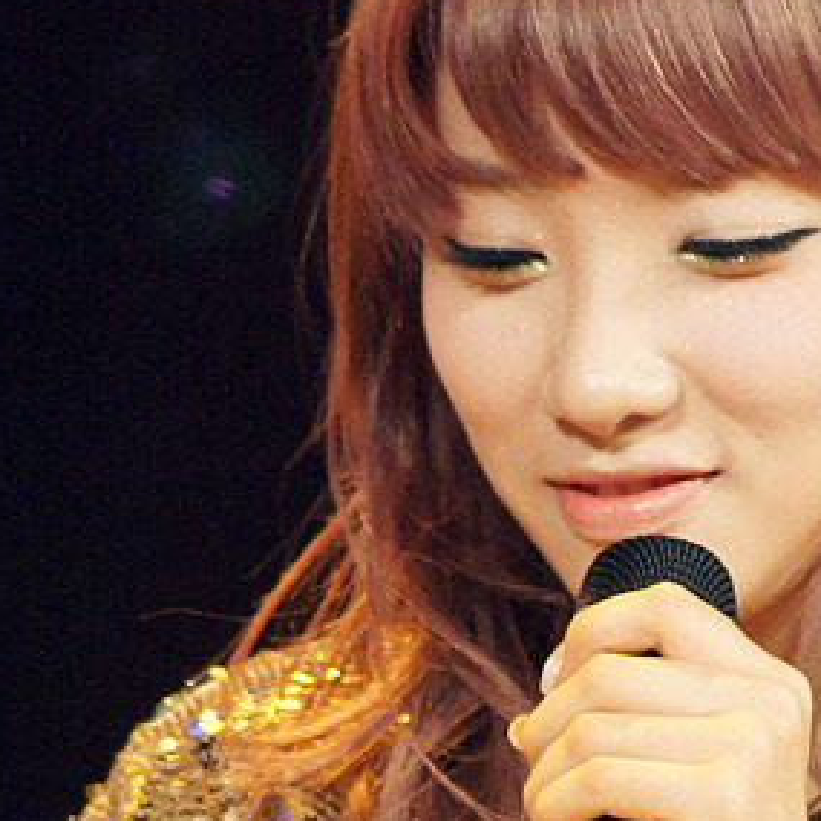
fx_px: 21574
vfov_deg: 2.2
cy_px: 614
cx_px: 651
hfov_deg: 2.2
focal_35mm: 804
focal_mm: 200
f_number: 5.6
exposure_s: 1/160
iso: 800
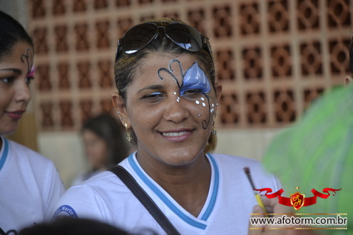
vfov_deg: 6.8
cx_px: 176
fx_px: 1985
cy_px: 118
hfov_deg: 10.2
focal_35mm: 202
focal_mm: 135
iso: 400
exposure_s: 1/250
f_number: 5.6
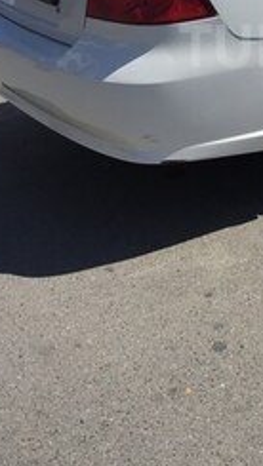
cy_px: 46
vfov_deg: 31.3
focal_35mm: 64
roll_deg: +2.9
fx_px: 793
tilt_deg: -14.8
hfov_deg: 17.8
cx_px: 326
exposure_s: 1/4950
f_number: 2.2
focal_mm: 4.15
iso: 32
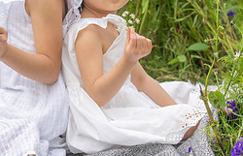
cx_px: 87
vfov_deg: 7.7
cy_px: 39
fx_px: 1162
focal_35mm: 174
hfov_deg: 11.9
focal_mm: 70
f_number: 3.5
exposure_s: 1/400
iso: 250
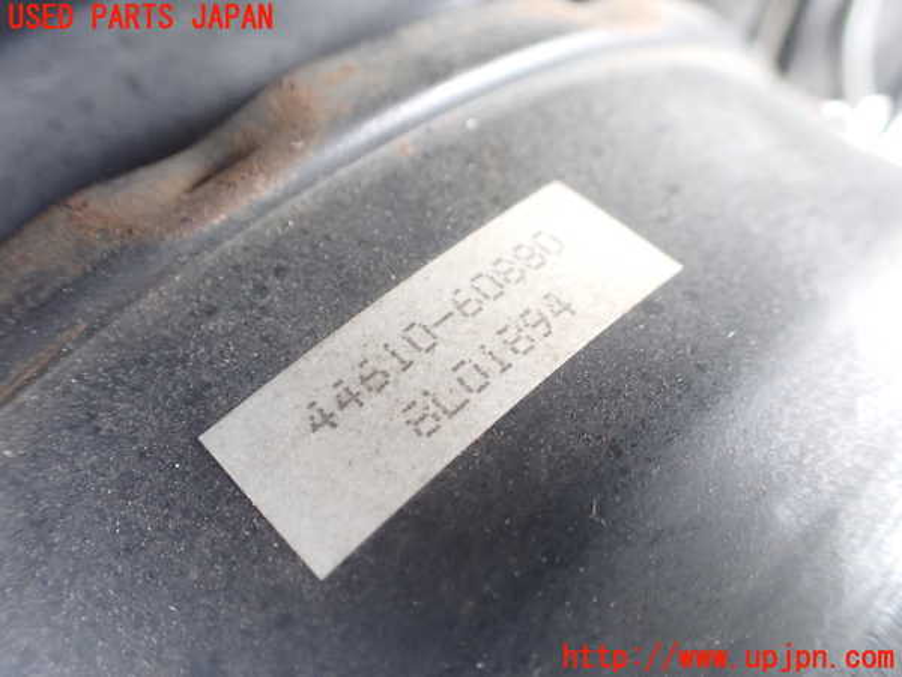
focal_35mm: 30
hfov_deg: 60.0
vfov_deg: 46.8
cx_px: 451
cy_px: 338
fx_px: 782
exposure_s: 1/125
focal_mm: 5.4
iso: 800
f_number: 2.3
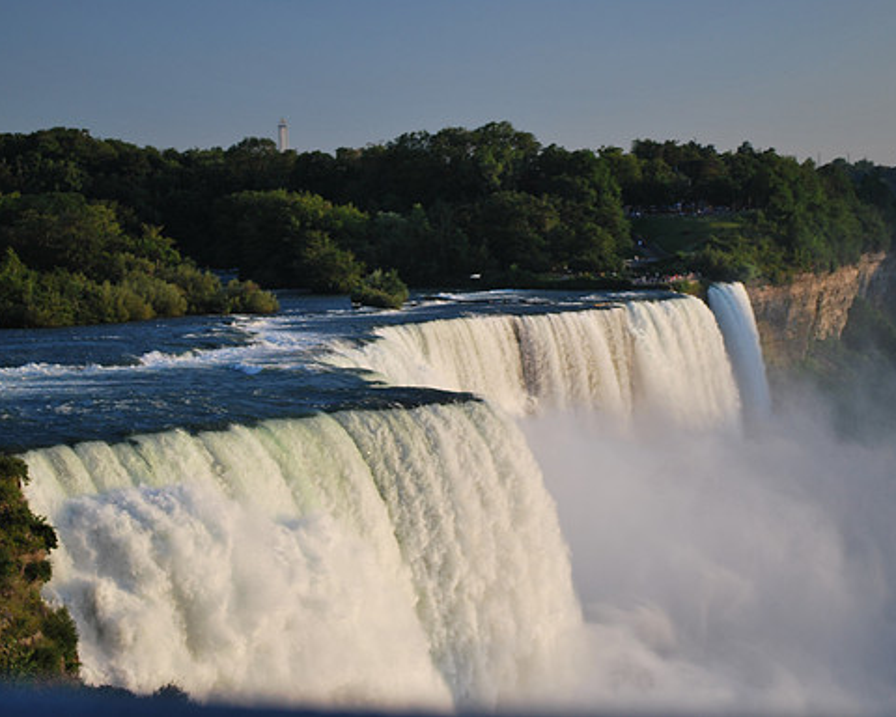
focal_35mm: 75
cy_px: 358
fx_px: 1989
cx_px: 444
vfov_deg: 20.4
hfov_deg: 25.4
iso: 110
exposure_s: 1/160
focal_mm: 44
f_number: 5.3
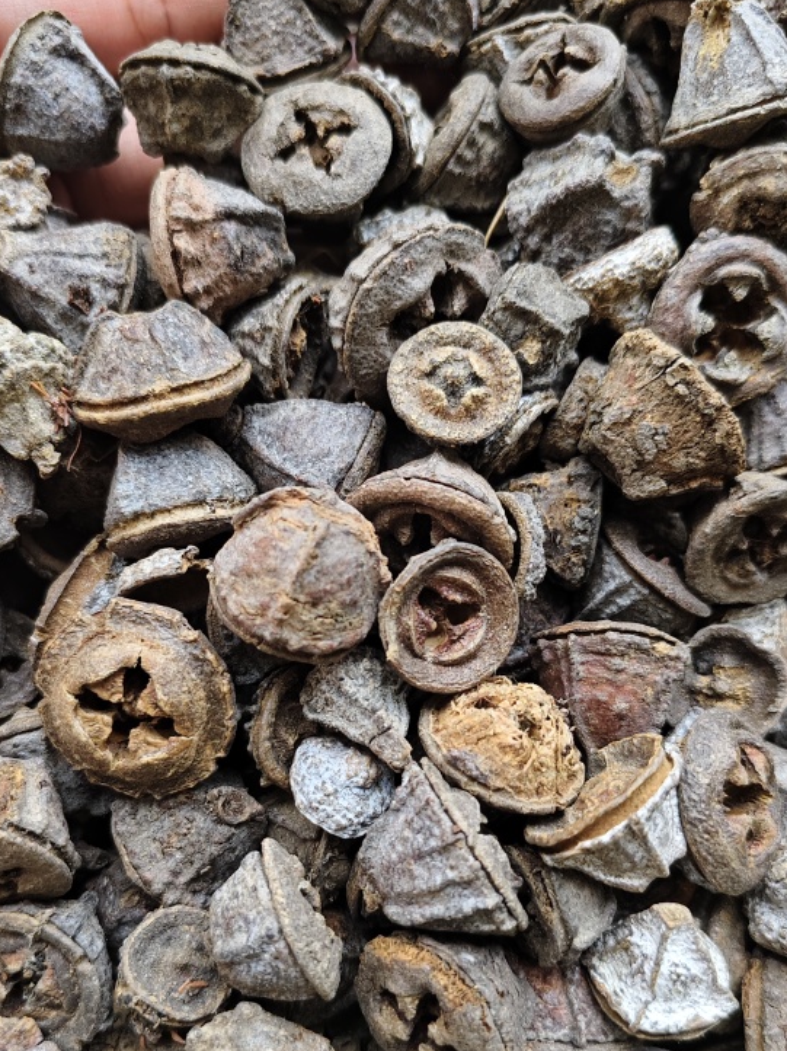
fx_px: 1031
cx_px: 369
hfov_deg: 41.8
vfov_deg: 53.7
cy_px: 619
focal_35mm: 34
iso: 1341
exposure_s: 1/509
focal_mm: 5.56
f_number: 1.88
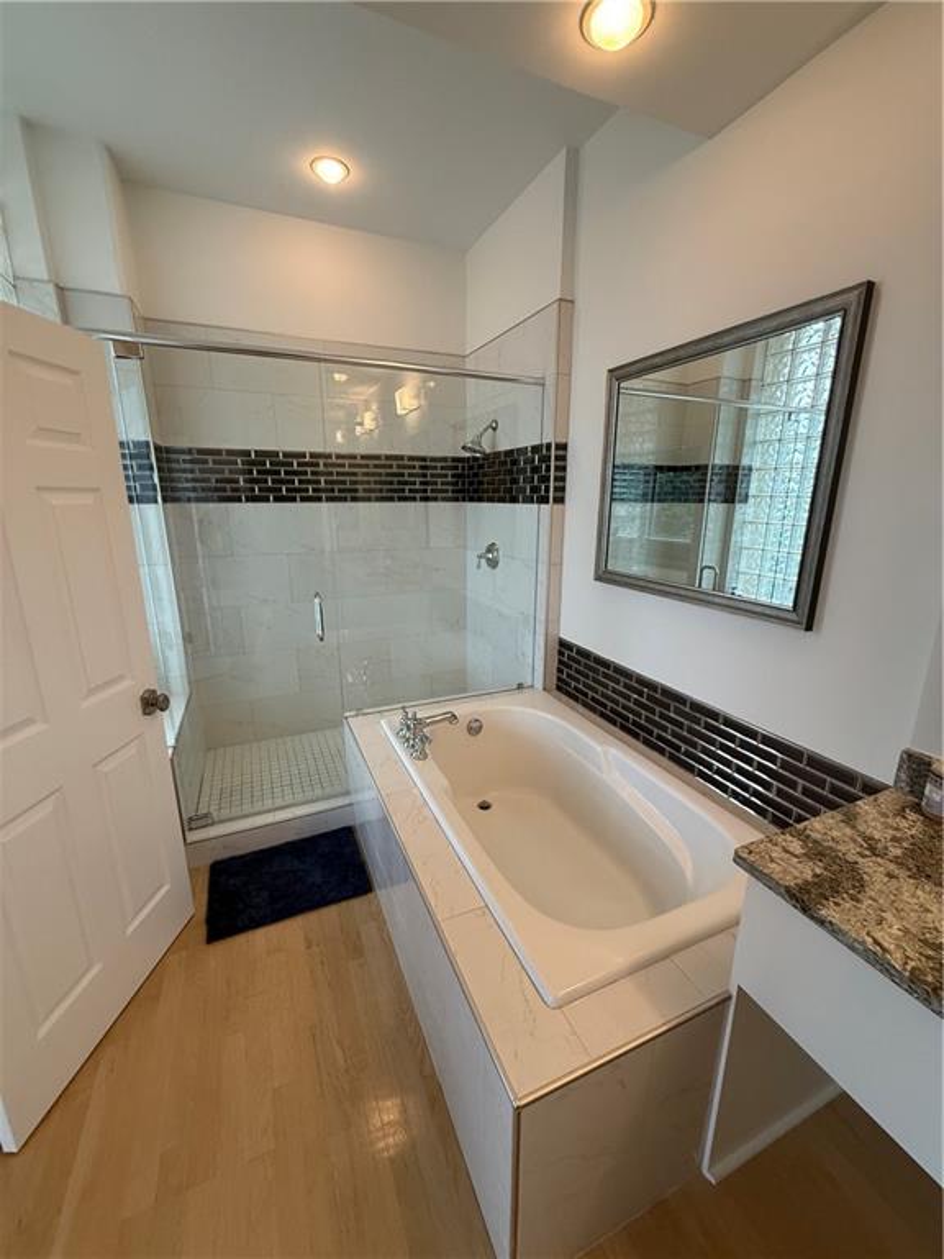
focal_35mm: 14
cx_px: 472
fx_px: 509
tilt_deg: -11.9
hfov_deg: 85.7
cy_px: 630
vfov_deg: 102.1
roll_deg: -0.1
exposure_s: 1/120
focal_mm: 2.22
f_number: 2.2
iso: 160
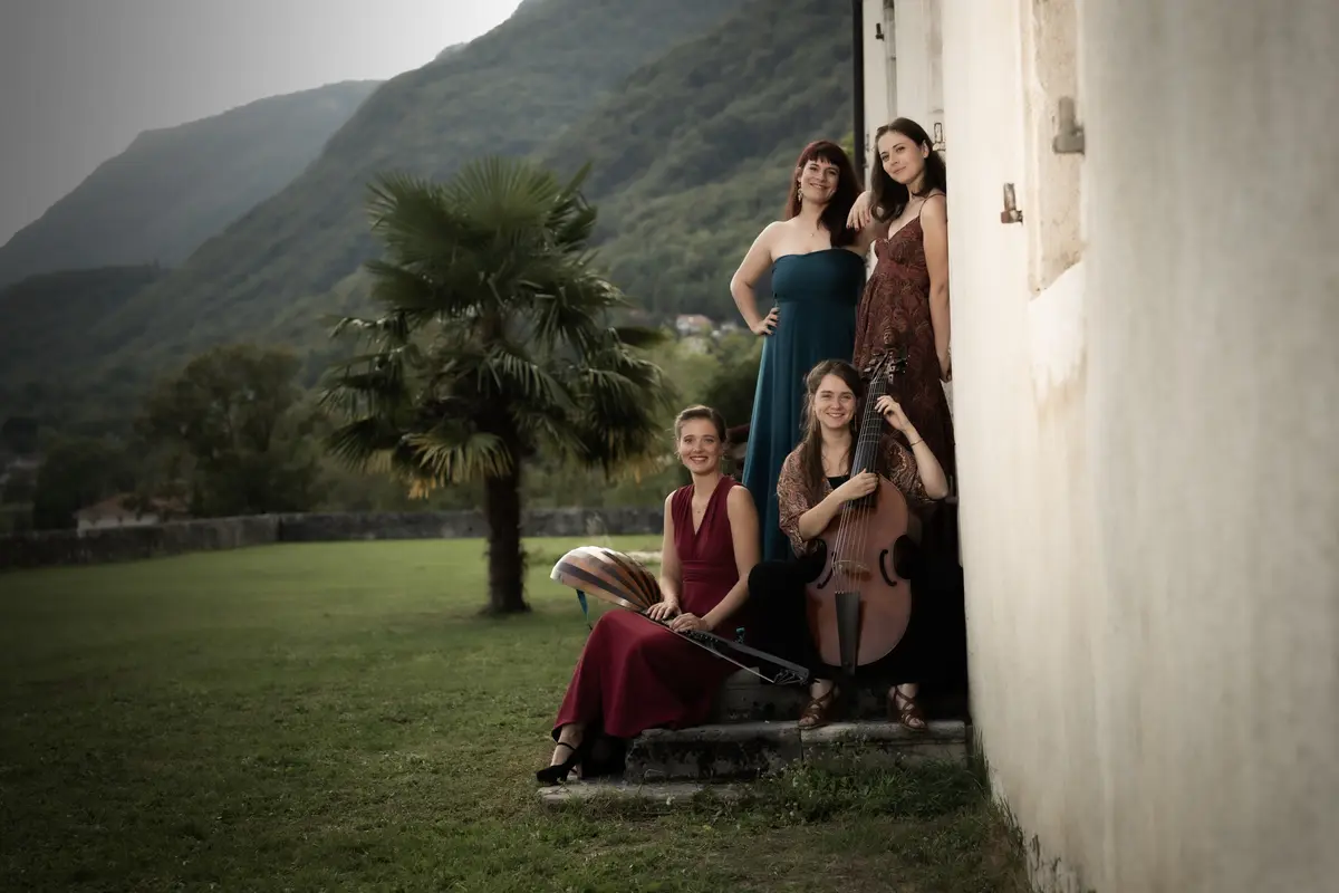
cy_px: 446
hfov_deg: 28.8
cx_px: 670
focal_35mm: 70
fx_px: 2603
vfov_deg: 19.5
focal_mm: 70
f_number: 4
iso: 200
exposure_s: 1/320
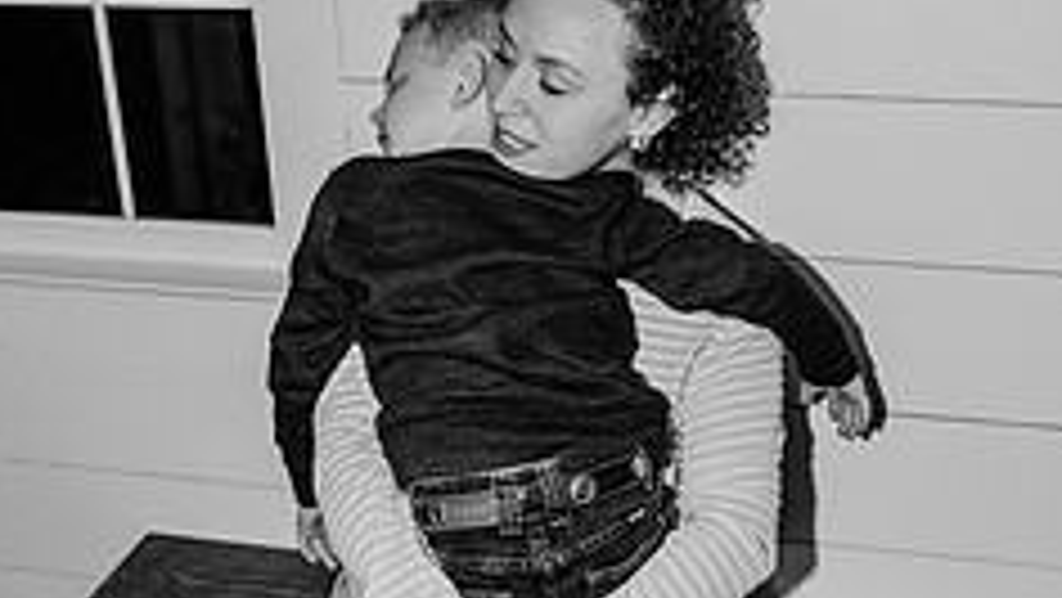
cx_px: 544
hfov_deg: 42.9
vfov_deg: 24.9
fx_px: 1352
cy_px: 355
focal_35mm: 48
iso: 400
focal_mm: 24
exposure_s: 1/1000
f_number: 2.8
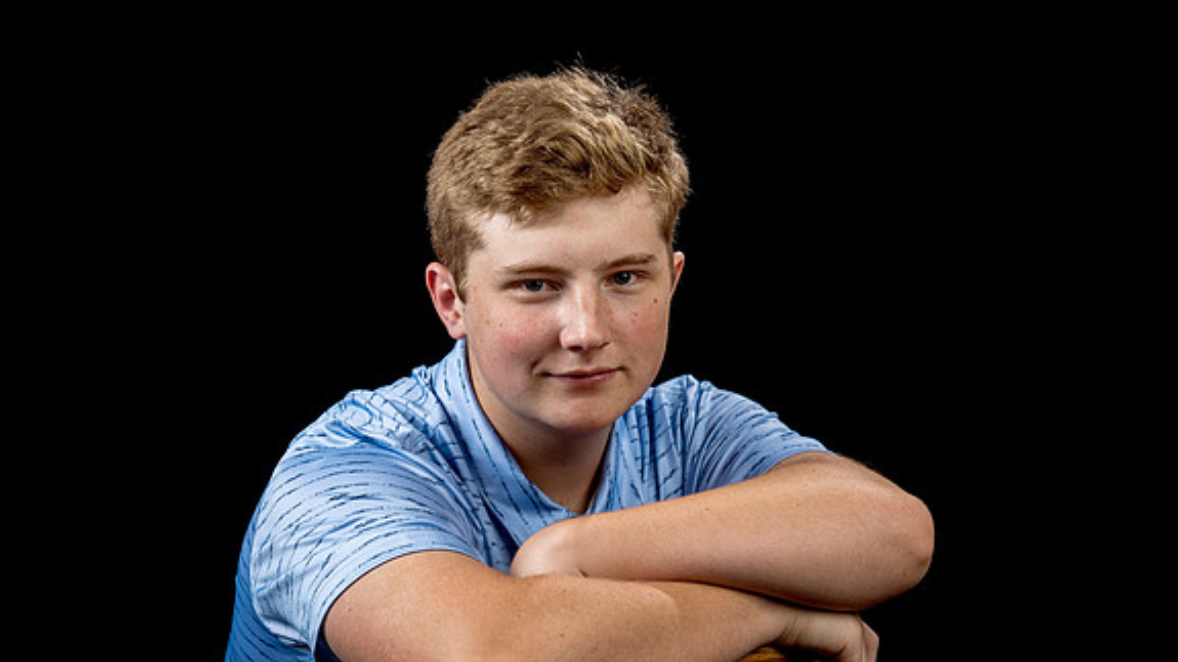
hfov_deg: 28.6
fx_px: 2311
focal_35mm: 74
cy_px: 390
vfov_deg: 16.3
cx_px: 592
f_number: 6.3
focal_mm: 70
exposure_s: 1/160
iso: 100
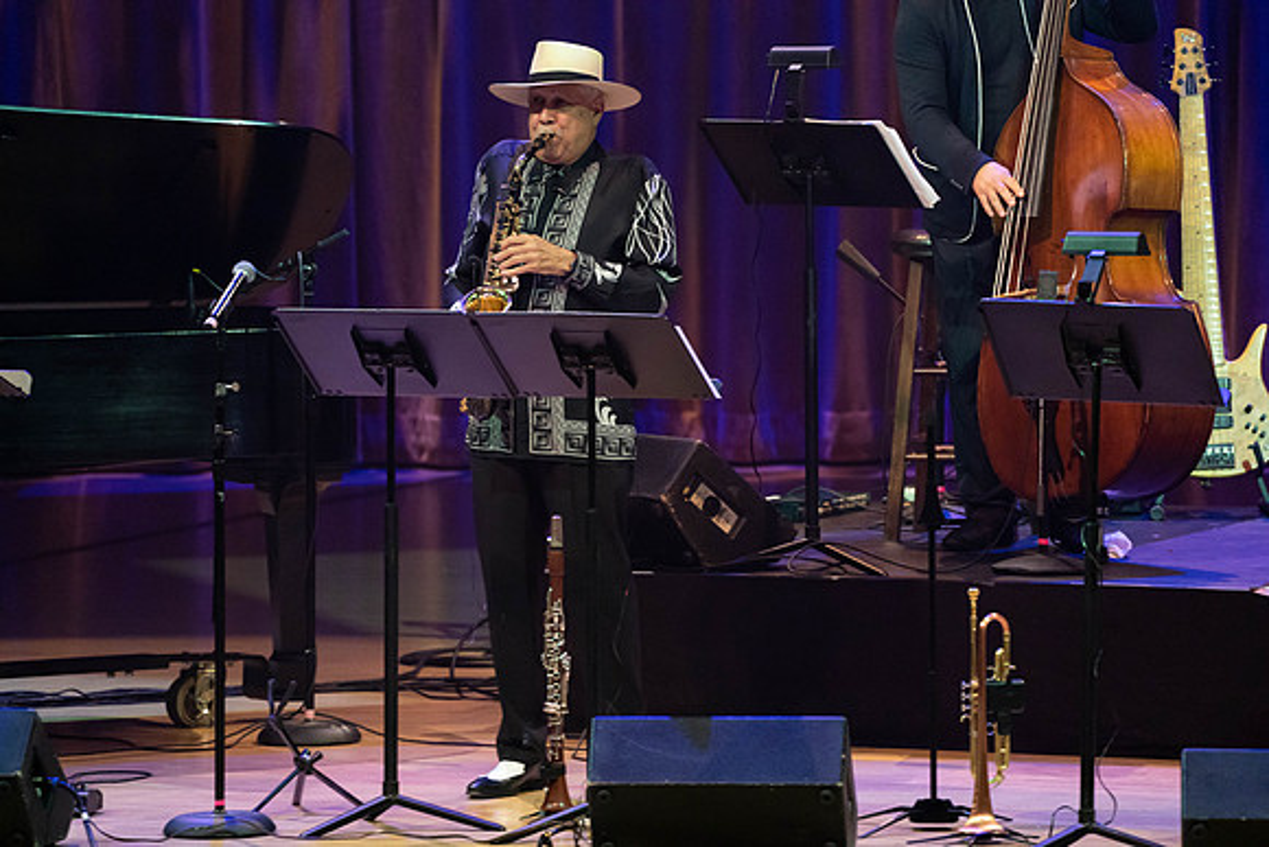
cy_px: 424
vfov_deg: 3.5
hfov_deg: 5.2
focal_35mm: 394
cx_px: 634
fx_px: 13891
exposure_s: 1/250
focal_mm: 394
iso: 3200
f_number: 5.6
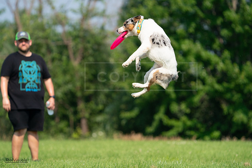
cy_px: 84
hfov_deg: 6.1
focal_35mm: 338
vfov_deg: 4.1
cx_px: 126
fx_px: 2366
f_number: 6.3
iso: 1250
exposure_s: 1/4000
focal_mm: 338
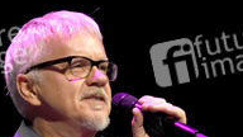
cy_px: 247
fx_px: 3486
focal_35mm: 541
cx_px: 100
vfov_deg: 2.2
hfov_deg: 4.0
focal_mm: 165
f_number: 3.2
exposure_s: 1/320
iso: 1600
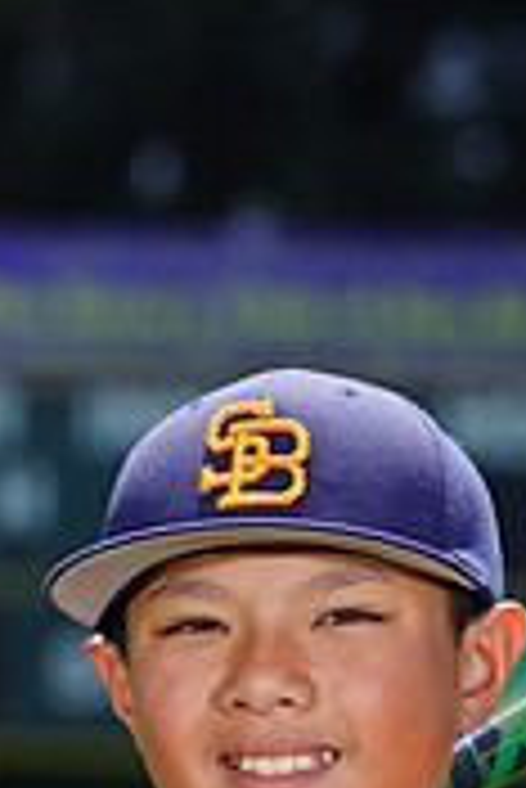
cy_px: 1175
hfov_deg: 2.0
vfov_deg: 2.9
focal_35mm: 704
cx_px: 173
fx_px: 15398
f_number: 8
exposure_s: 1/250
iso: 100
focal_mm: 212
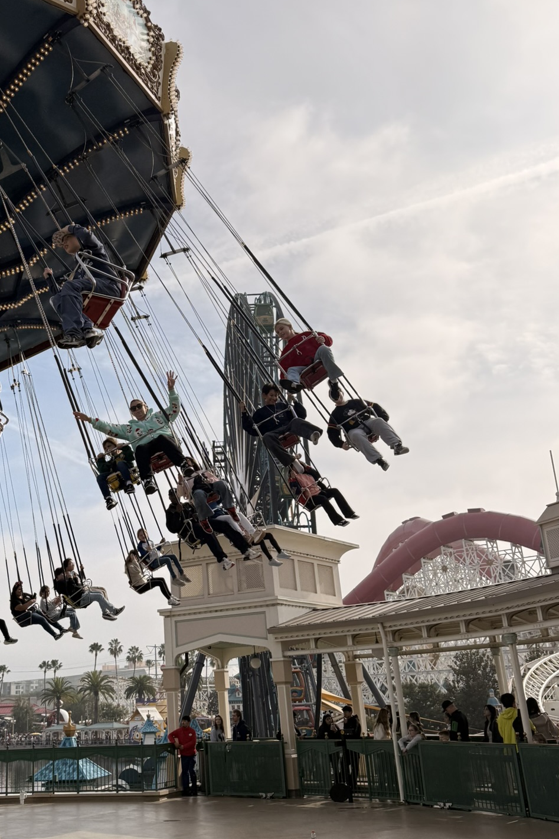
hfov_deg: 36.2
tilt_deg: +19.3
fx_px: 838
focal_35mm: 36
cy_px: 408
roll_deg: +4.2
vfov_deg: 53.1
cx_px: 156
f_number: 1.78
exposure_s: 1/6173
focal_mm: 6.76
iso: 80
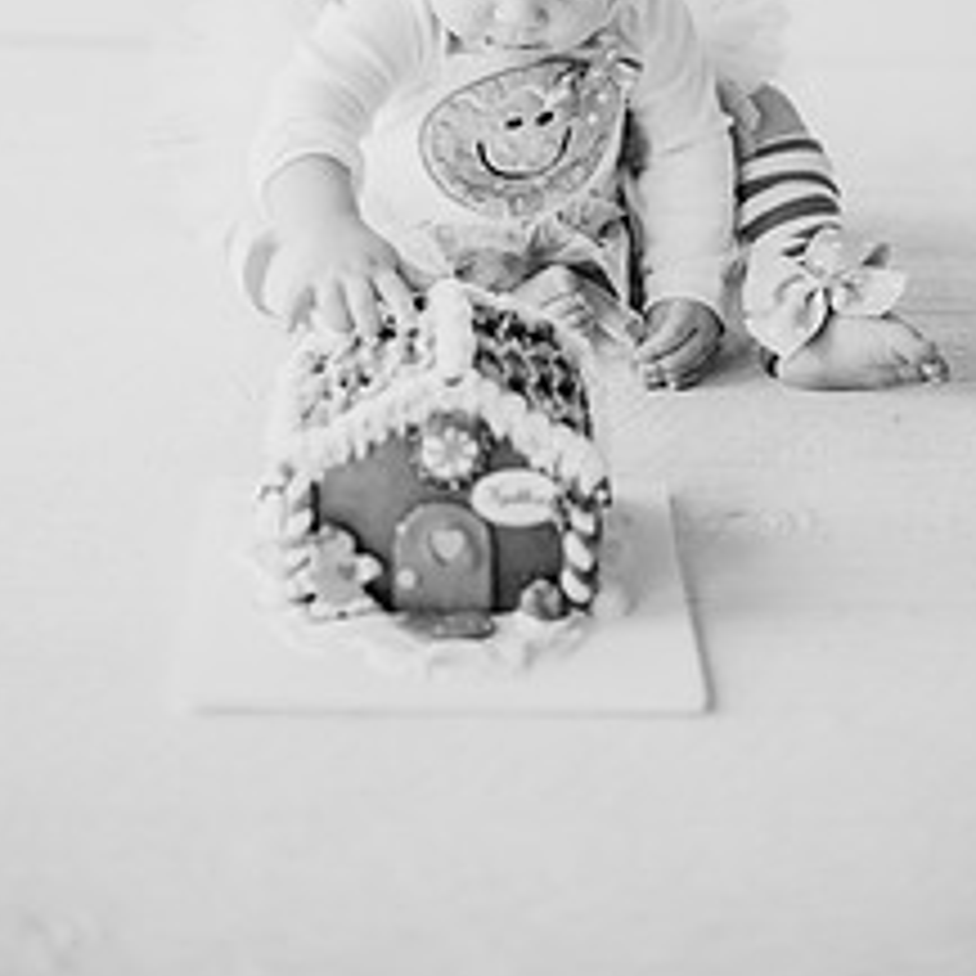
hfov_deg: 19.7
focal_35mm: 88
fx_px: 2807
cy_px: -27
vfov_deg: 19.1
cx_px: 495
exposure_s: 1/640
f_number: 1.8
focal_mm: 50
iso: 640
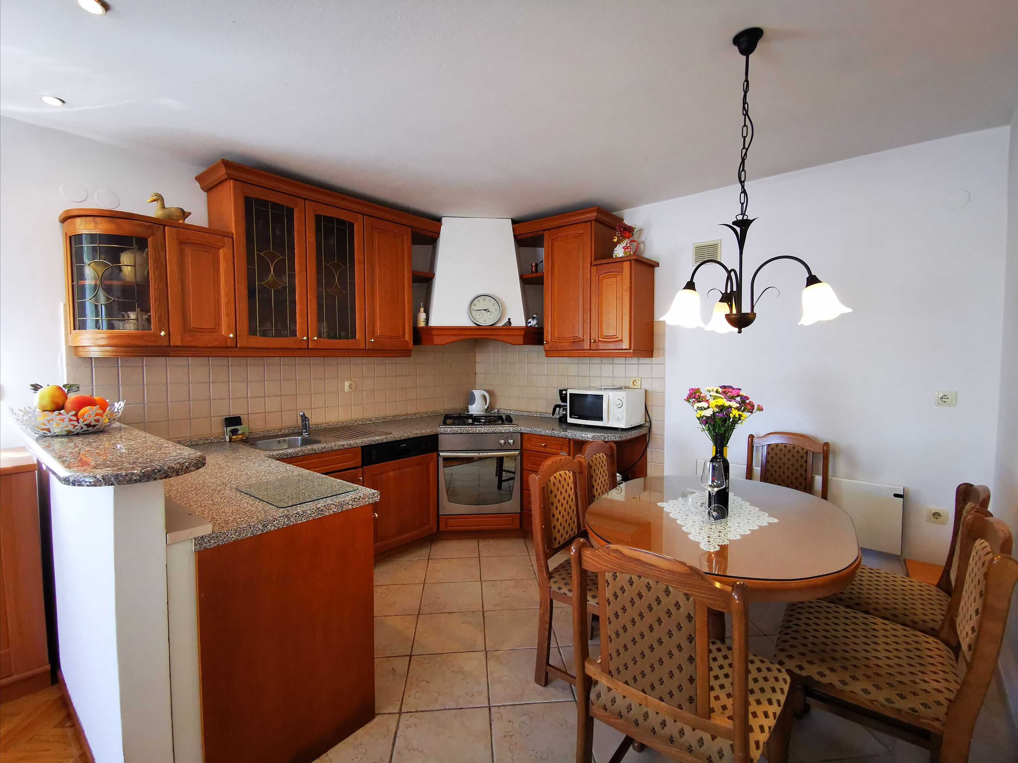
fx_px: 470
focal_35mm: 16
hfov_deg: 94.5
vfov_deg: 78.1
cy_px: 382
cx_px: 509
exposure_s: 1/50
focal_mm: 2.35
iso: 160
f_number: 2.2
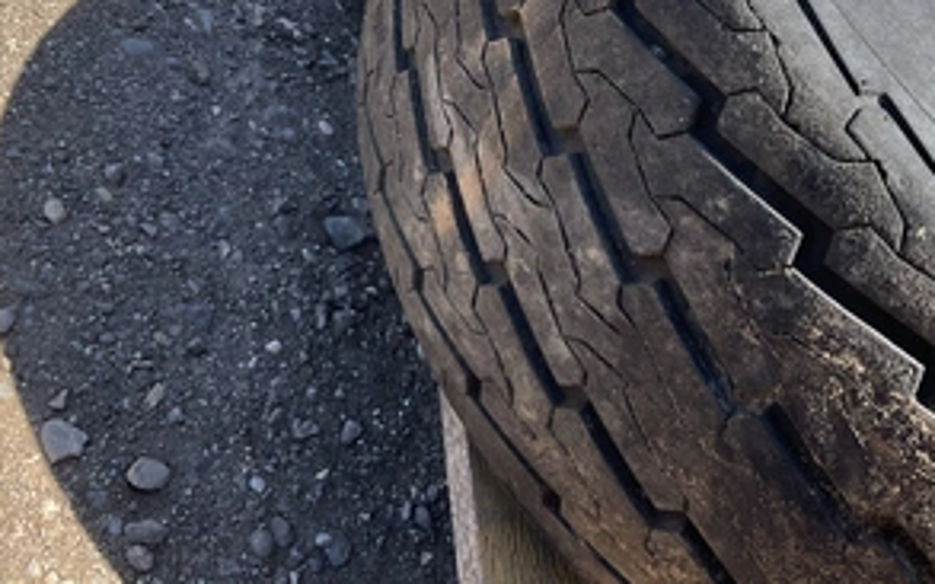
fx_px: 1070
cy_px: 144
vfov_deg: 30.0
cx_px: 491
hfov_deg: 47.2
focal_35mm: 42
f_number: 1.8
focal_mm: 3
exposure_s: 1/450
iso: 25
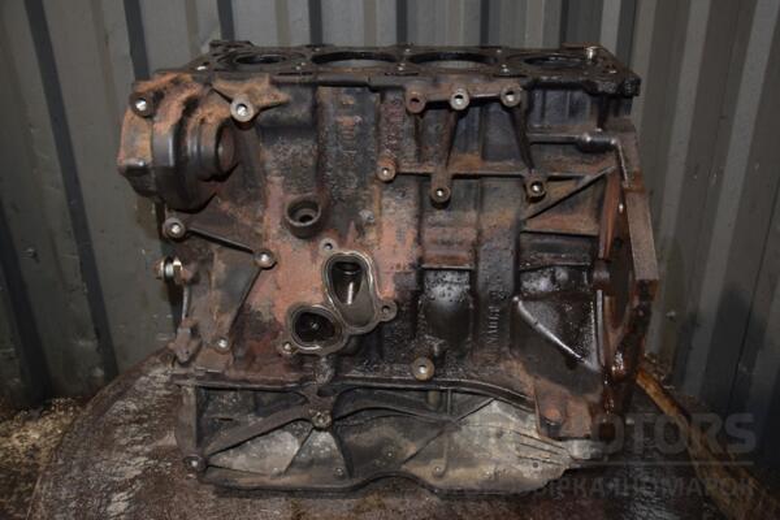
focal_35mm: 32
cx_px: 390
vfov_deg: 41.7
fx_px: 682
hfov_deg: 59.5
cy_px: 260
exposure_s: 1/60
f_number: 5
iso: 800
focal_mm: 21
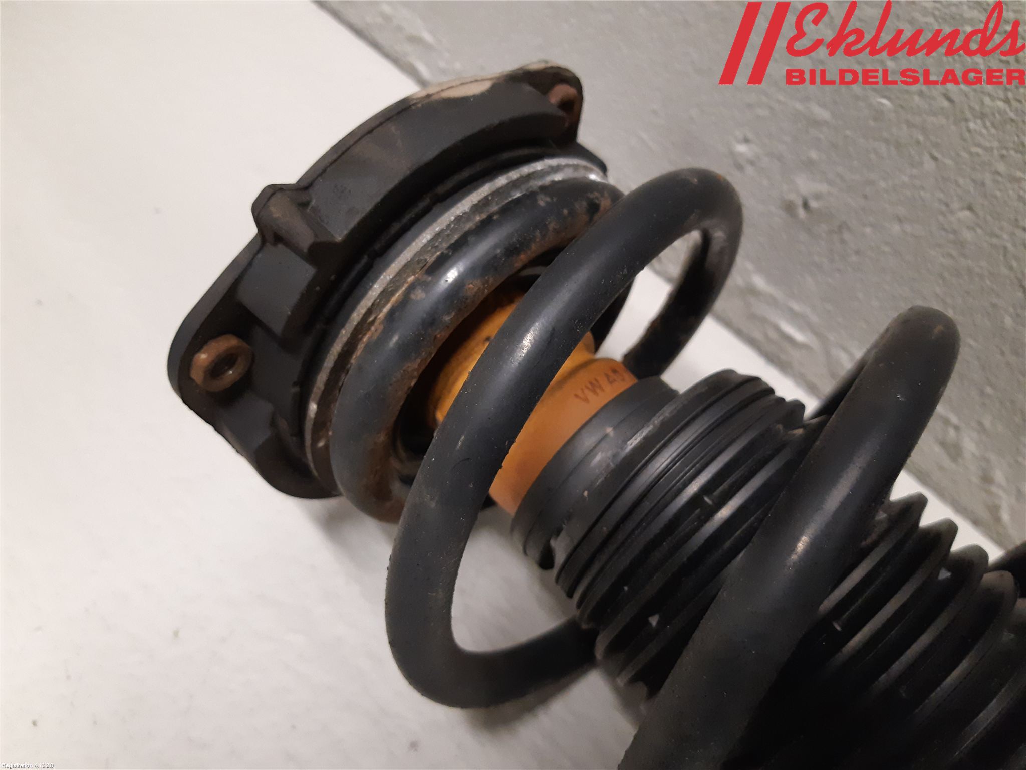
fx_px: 771
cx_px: 513
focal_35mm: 26
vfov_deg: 53.1
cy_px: 385
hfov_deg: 67.3
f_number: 1.7
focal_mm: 3.93
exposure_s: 1/50
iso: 250
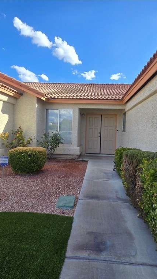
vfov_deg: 89.6
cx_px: 91
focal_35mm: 19
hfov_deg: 58.0
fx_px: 141
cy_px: 140
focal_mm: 2.2
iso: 50
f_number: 2.2
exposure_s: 1/1129
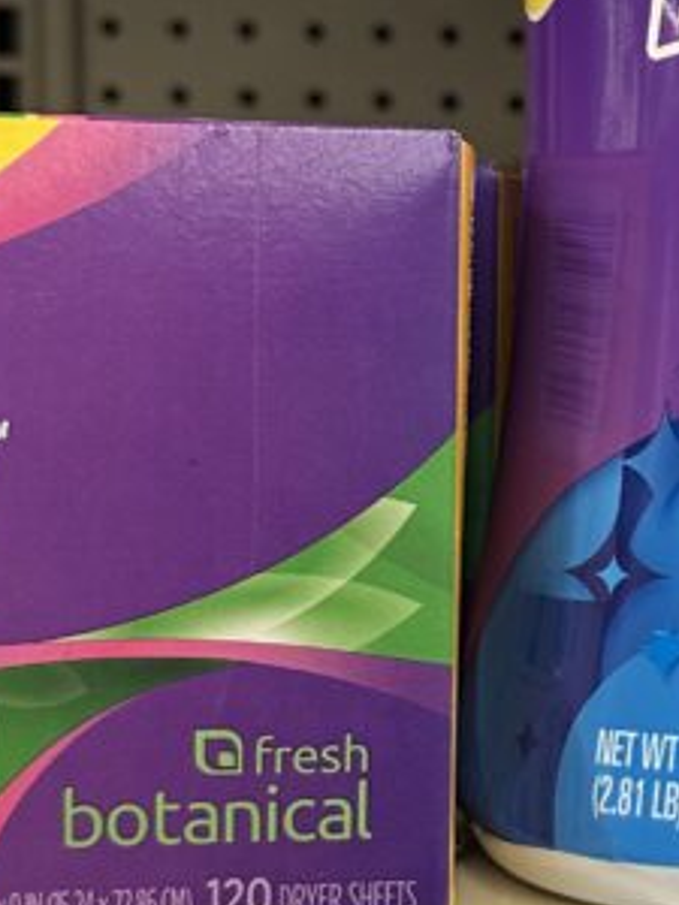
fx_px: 2145
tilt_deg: -2.1
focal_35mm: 82
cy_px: 314
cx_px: 782
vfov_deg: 23.7
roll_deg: -0.8
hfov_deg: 17.3
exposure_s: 1/120
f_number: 1.78
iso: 200
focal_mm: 6.86
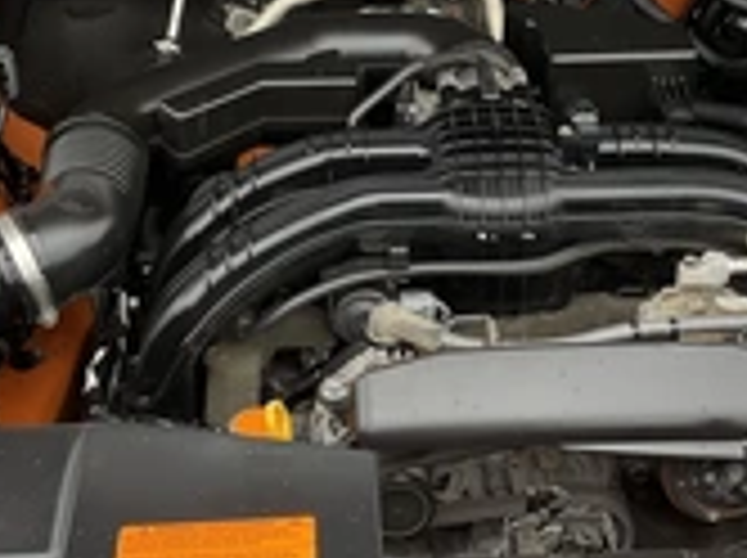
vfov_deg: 20.9
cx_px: 436
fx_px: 1508
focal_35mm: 70
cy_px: 225
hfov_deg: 27.8
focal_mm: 3
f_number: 1.8
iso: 40
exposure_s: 1/122
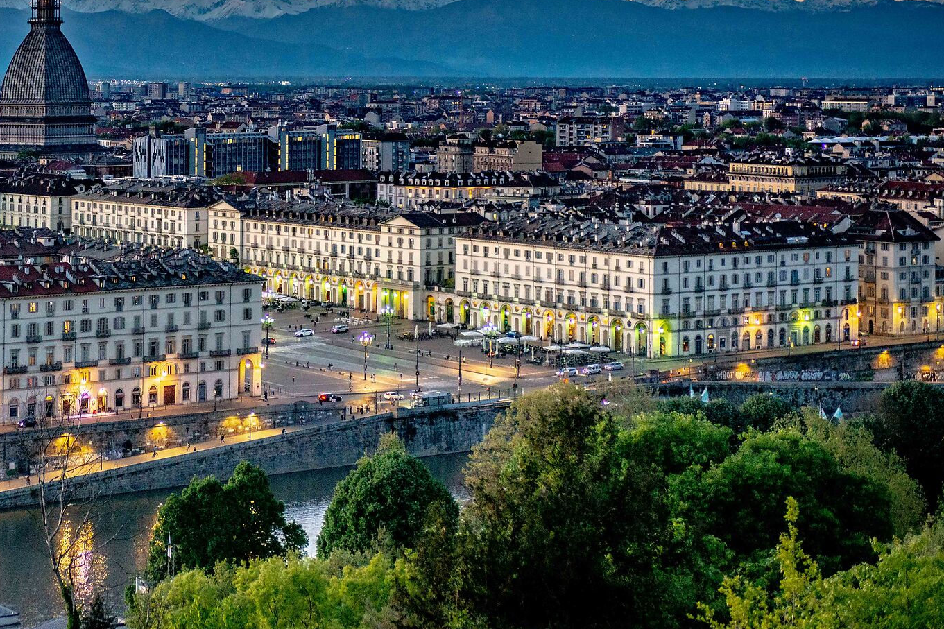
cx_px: 126
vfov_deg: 20.2
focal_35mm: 67
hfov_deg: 29.1
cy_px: 169
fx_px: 1757
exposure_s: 1/80
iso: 1250
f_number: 4
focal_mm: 38
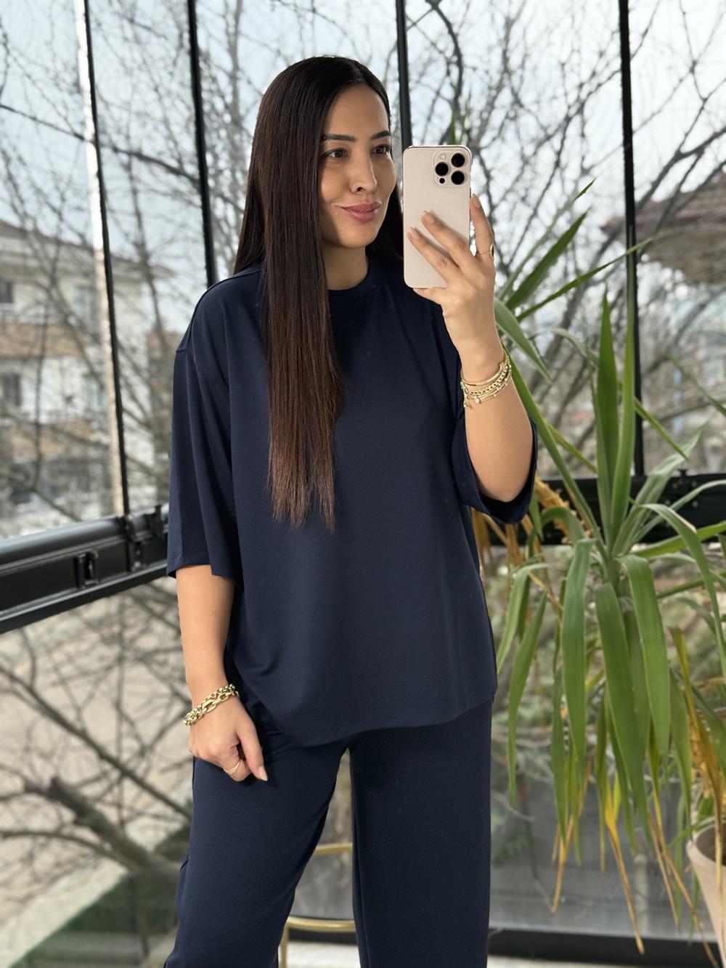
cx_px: 363
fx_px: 1342
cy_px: 484
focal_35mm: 48
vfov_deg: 39.7
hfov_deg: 30.3
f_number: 1.78
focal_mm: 6.76
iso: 160
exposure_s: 1/197
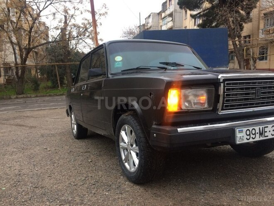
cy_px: 103
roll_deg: +1.7
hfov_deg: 61.7
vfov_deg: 48.2
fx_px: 230
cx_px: 137
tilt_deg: -7.4
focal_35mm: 29
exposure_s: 1/33
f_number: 2.2
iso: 50
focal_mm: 4.15
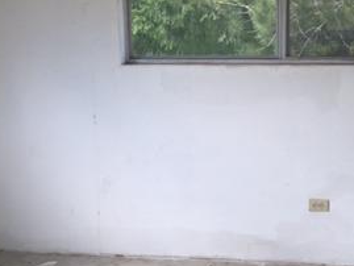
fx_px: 706
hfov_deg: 28.1
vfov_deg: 21.3
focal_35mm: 69
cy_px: 125
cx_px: 216
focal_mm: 4.15
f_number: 2.2
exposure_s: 1/123
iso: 32
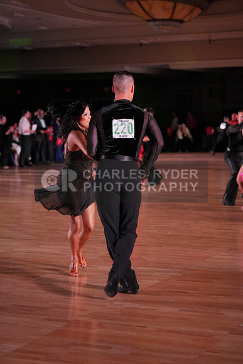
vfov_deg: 25.4
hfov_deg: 17.1
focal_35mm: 80
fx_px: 809
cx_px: 122
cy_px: 182
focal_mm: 80
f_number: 2.8
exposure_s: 1/800
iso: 1600
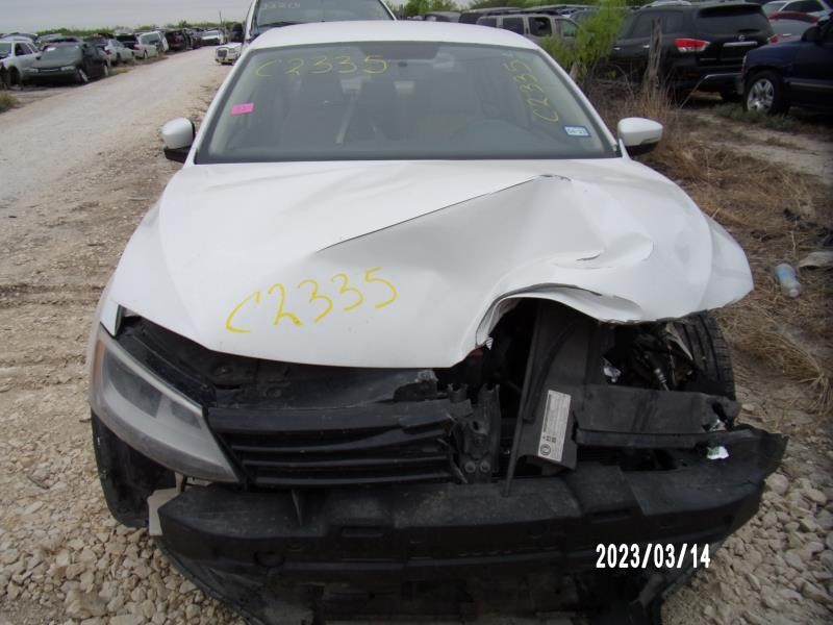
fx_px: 578
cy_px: 312
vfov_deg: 56.8
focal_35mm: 24
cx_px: 416
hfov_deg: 71.6
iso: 80
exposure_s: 1/240
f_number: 3.3
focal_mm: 4.3
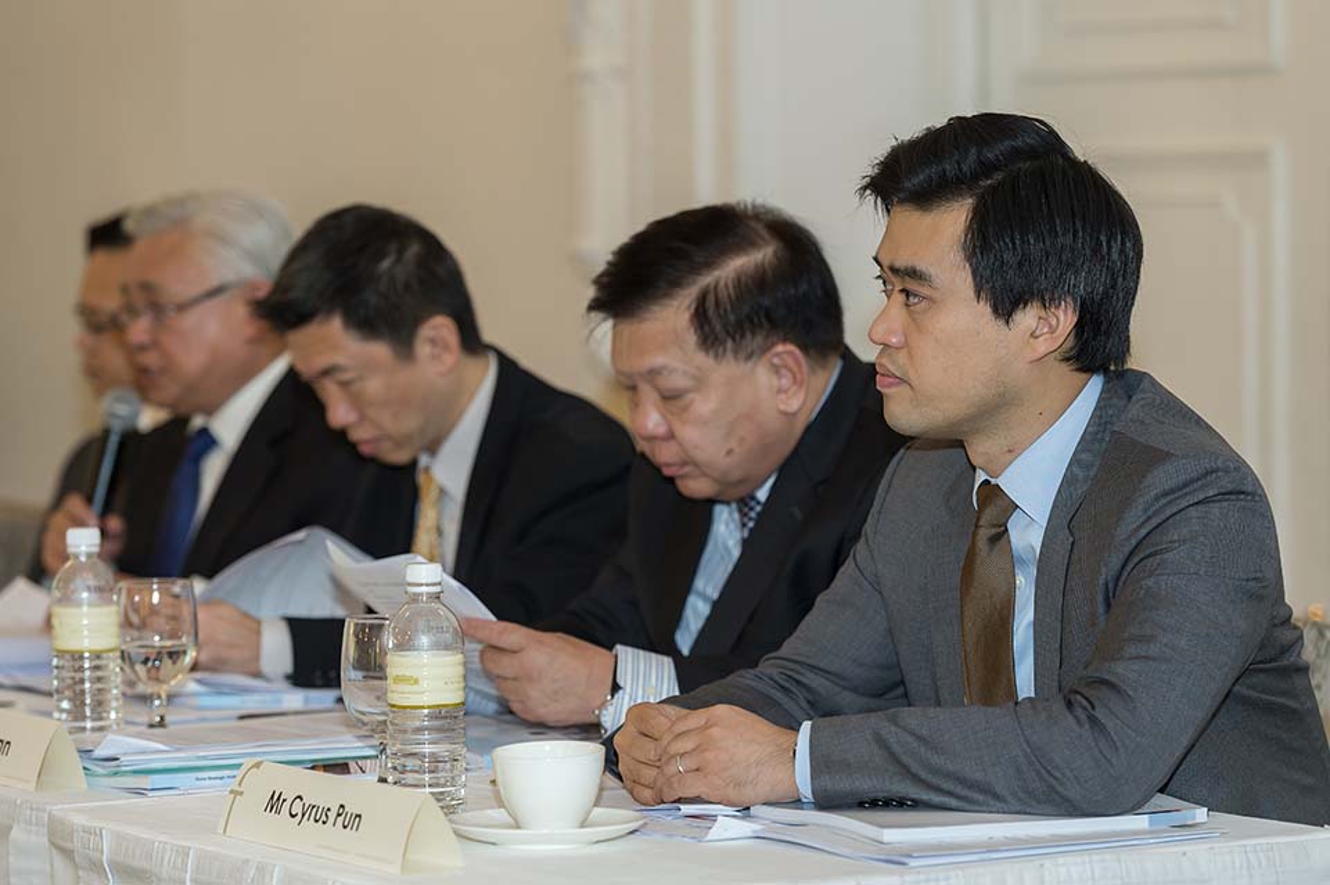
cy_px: 442
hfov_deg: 15.8
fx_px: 4800
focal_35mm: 130
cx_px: 665
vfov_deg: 10.5
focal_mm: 130
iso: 800
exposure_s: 1/60
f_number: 4.5
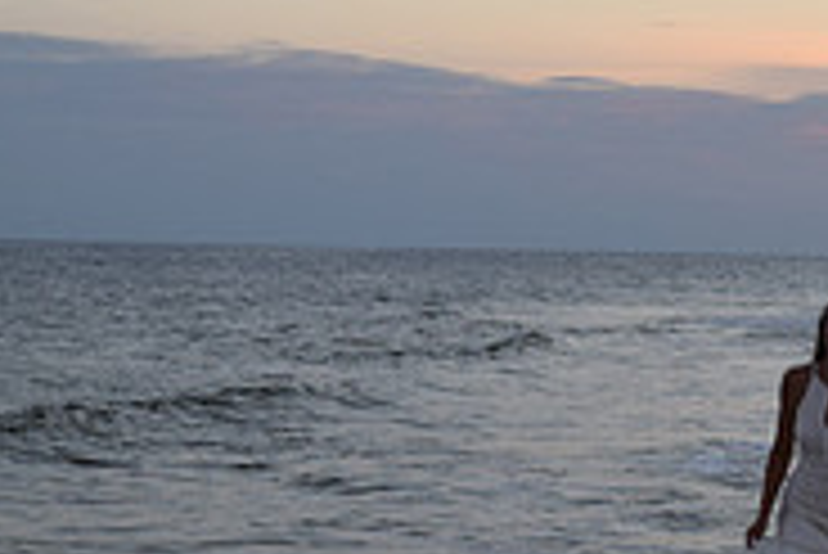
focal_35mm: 161
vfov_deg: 8.5
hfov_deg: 12.7
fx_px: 3706
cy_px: 471
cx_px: 540
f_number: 4.5
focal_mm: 34
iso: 400
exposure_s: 1/60
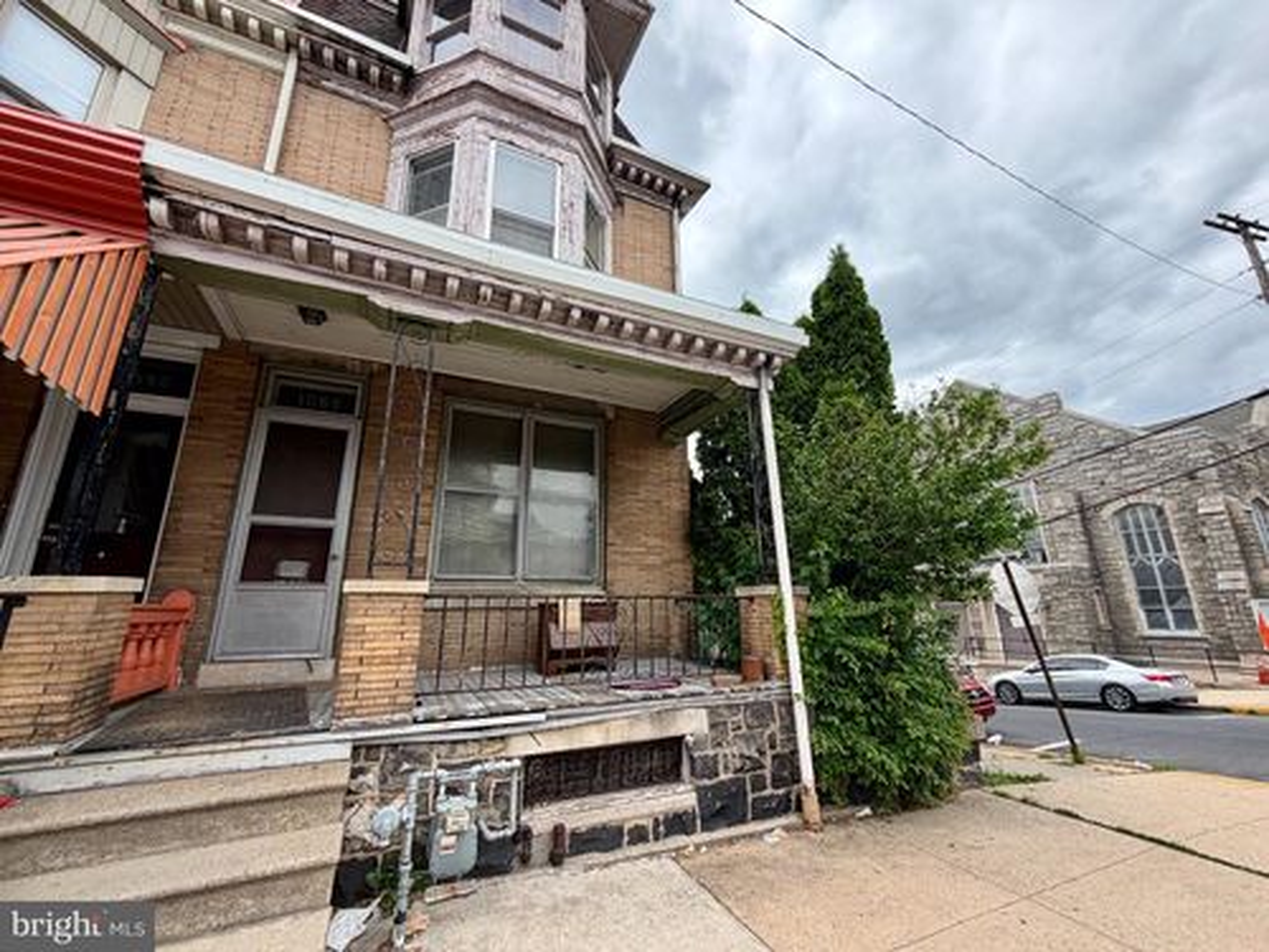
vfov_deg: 85.7
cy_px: 476
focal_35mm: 14
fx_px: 513
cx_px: 634
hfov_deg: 102.1
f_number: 2.2
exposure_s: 1/596
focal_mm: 2.22
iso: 40
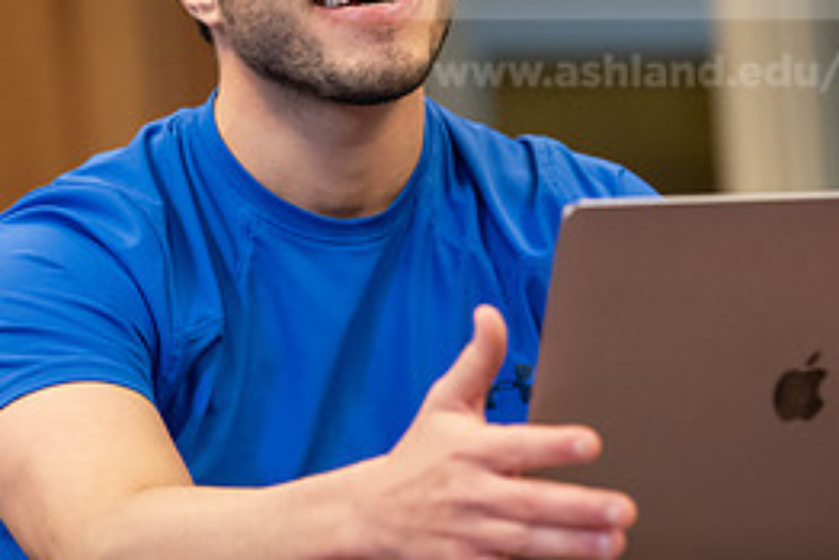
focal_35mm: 257
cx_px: 288
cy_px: 139
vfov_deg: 5.4
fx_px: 5993
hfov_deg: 8.0
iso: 2000
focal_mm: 116
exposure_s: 1/200
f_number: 3.2
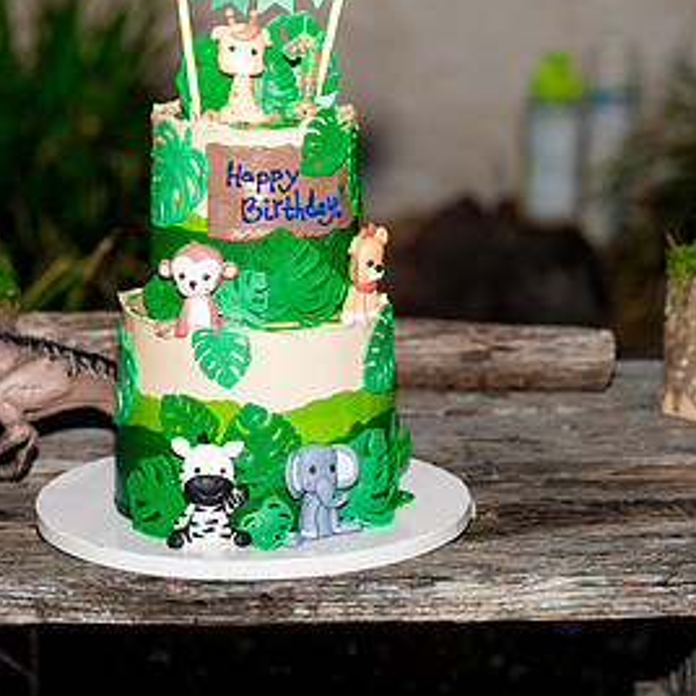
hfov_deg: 12.6
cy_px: 264
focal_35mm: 138
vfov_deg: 12.6
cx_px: 255
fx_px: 3139
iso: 2000
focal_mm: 75
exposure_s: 1/200
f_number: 3.2
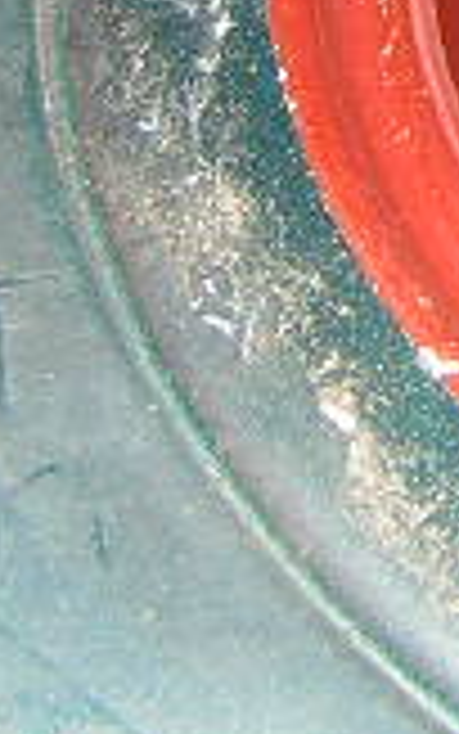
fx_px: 3000
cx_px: 954
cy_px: 45
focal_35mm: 150
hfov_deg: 8.3
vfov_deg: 13.8
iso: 50
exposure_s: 1/60.1
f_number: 5.2
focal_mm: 4.7
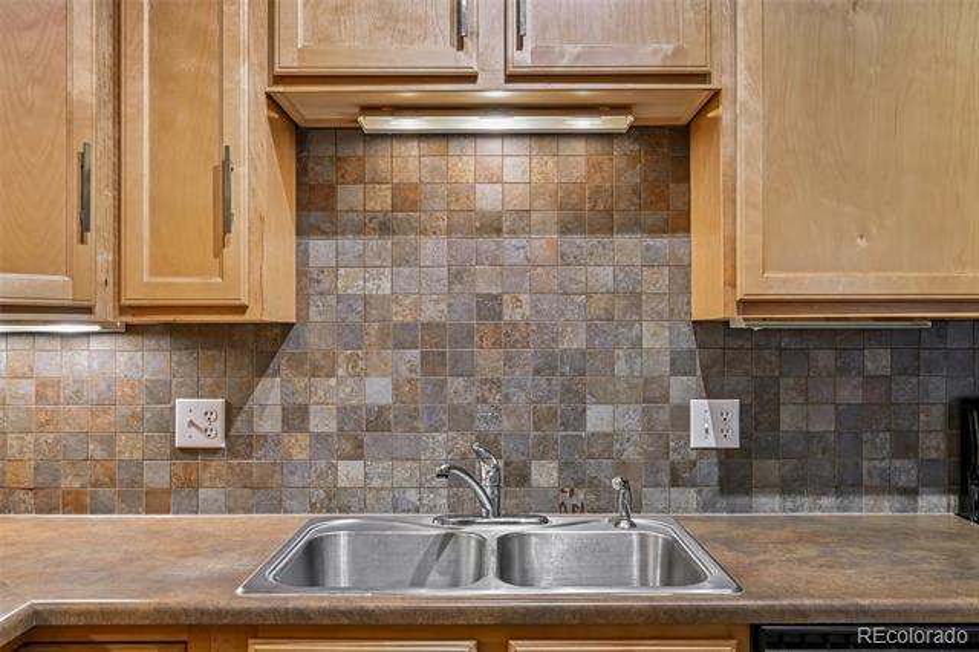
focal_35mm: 30
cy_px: 326
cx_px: 490
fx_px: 815
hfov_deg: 62.0
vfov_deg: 43.6
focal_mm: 30
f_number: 10
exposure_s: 1/5
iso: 400
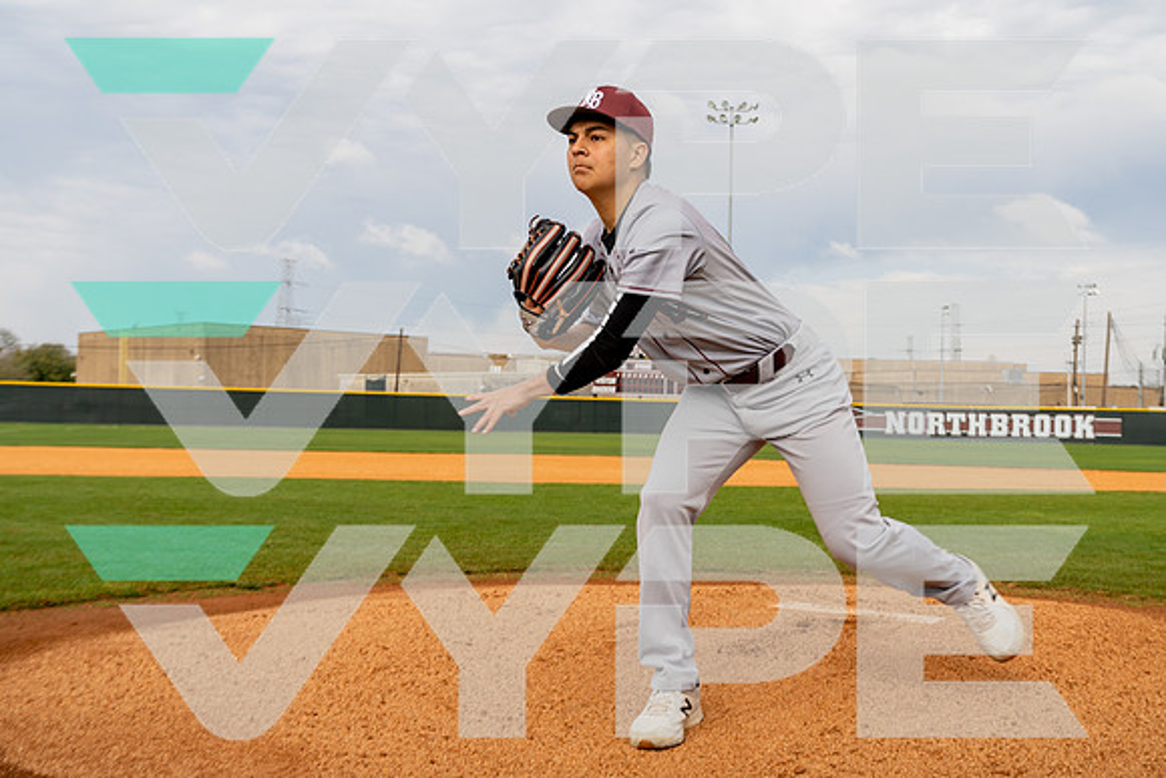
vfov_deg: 31.9
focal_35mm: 42
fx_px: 1361
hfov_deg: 46.4
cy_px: 389
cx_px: 583
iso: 100
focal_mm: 42
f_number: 5.6
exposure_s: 1/250
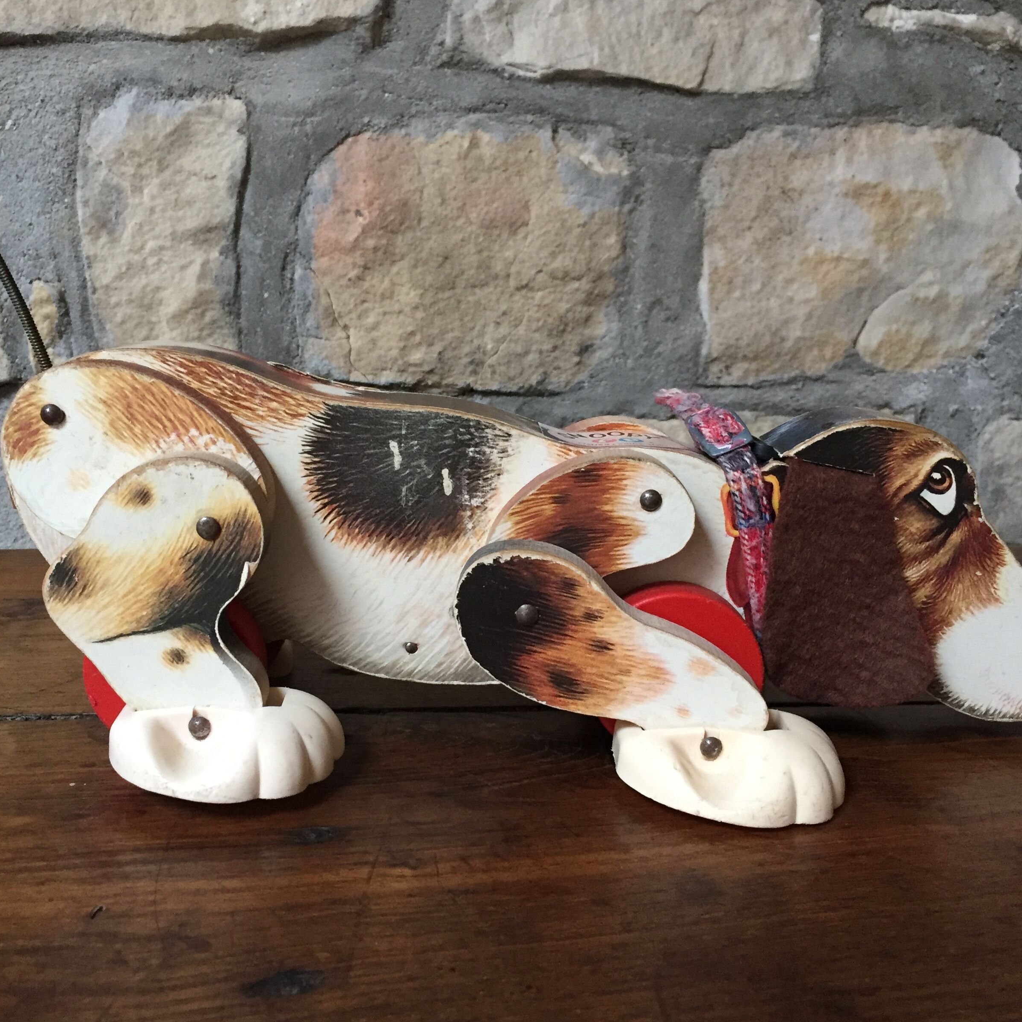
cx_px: 468
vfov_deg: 47.2
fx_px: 1169
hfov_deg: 47.2
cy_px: 506
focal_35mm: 35
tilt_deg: -12.4
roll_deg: -0.1
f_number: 2.2
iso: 200
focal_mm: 4.15
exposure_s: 1/33
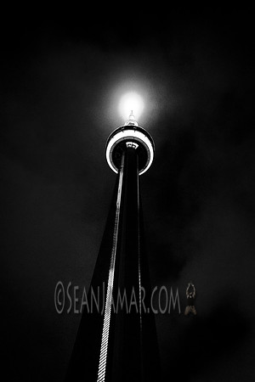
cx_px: 128
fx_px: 372
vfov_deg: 54.4
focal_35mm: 35
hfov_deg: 37.9
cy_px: 191
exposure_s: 1/80
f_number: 4
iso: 4000
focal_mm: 35
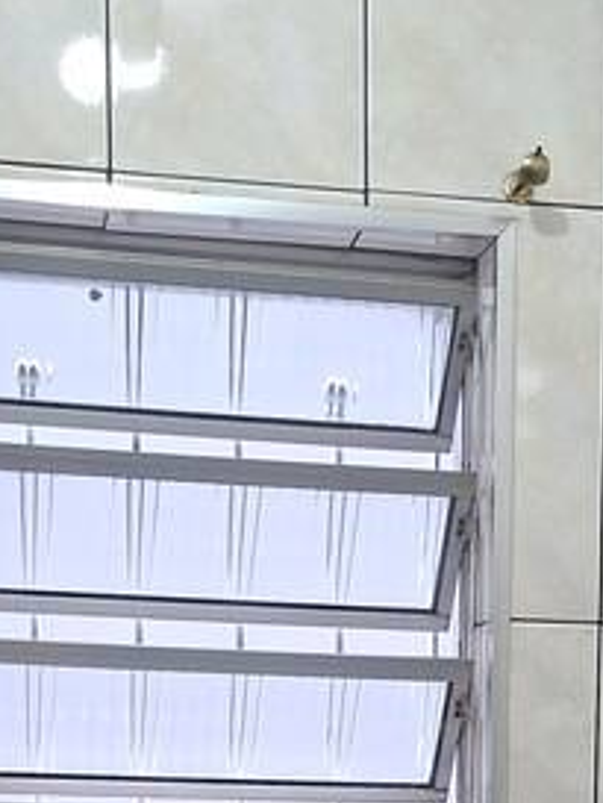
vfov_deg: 19.3
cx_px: 497
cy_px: 1132
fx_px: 2112
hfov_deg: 16.1
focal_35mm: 91
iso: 320
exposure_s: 1/120
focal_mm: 5.54
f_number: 1.8
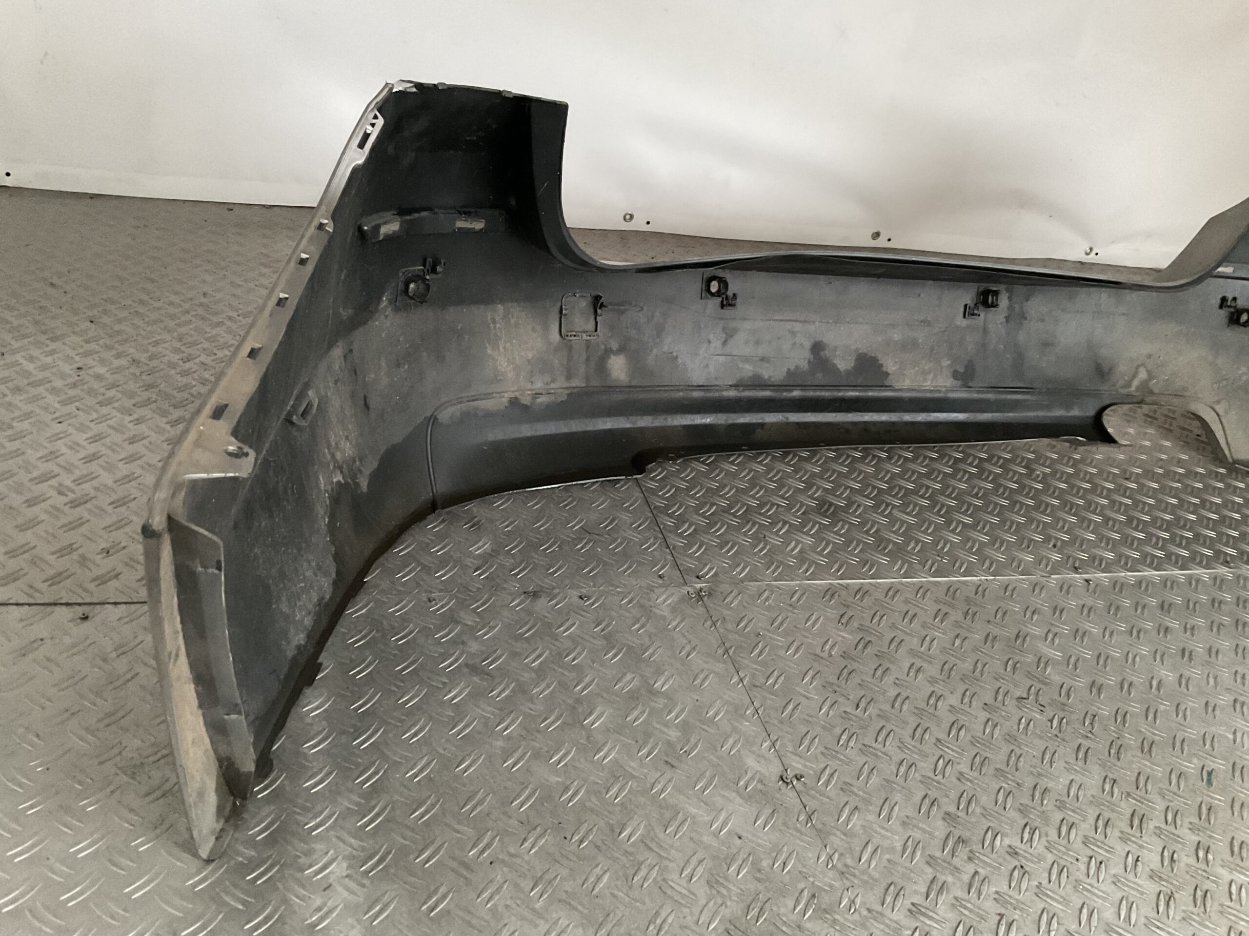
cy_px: 468
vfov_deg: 48.2
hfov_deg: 61.7
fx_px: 1046
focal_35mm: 29
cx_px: 624
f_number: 1.8
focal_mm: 3
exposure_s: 1/25
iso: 400
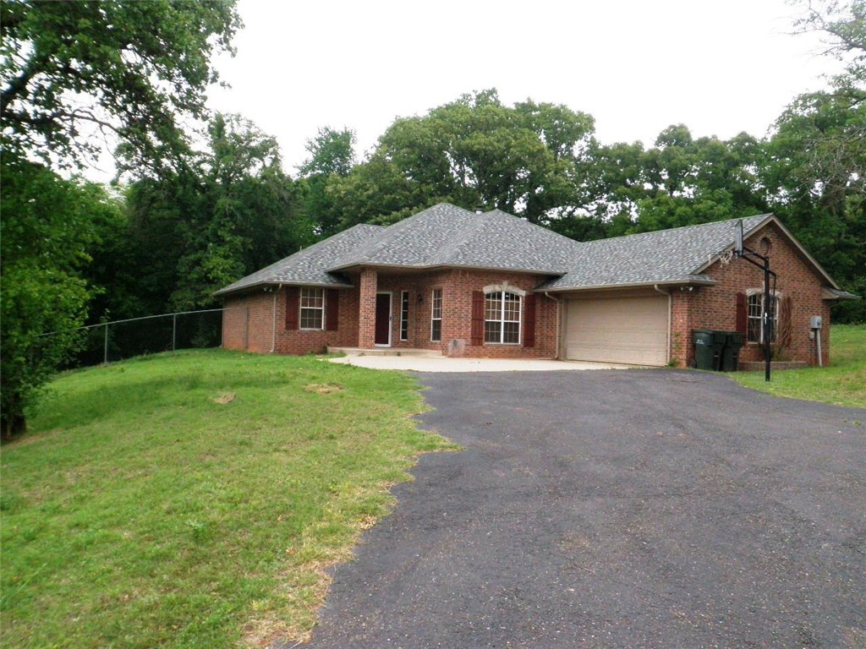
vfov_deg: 49.7
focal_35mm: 28
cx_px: 433
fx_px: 700
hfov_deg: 63.4
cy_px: 324
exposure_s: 1/500
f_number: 3.5
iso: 250
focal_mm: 5
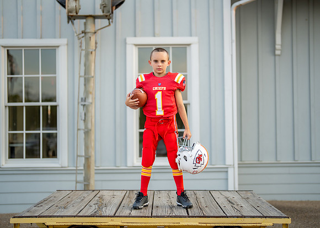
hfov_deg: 36.1
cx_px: 159
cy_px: 114
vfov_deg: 26.2
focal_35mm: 54
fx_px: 492
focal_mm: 50
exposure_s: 1/1600
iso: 200
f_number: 1.2
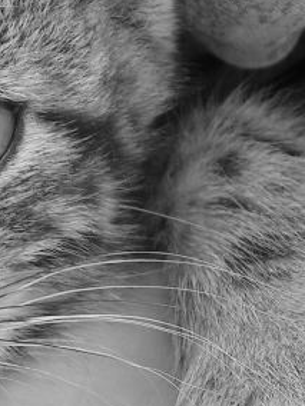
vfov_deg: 10.5
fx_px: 2220
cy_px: 192
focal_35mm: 189
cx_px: -153
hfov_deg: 7.7
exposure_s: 1/100
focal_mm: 11.1
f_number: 3.5
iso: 50
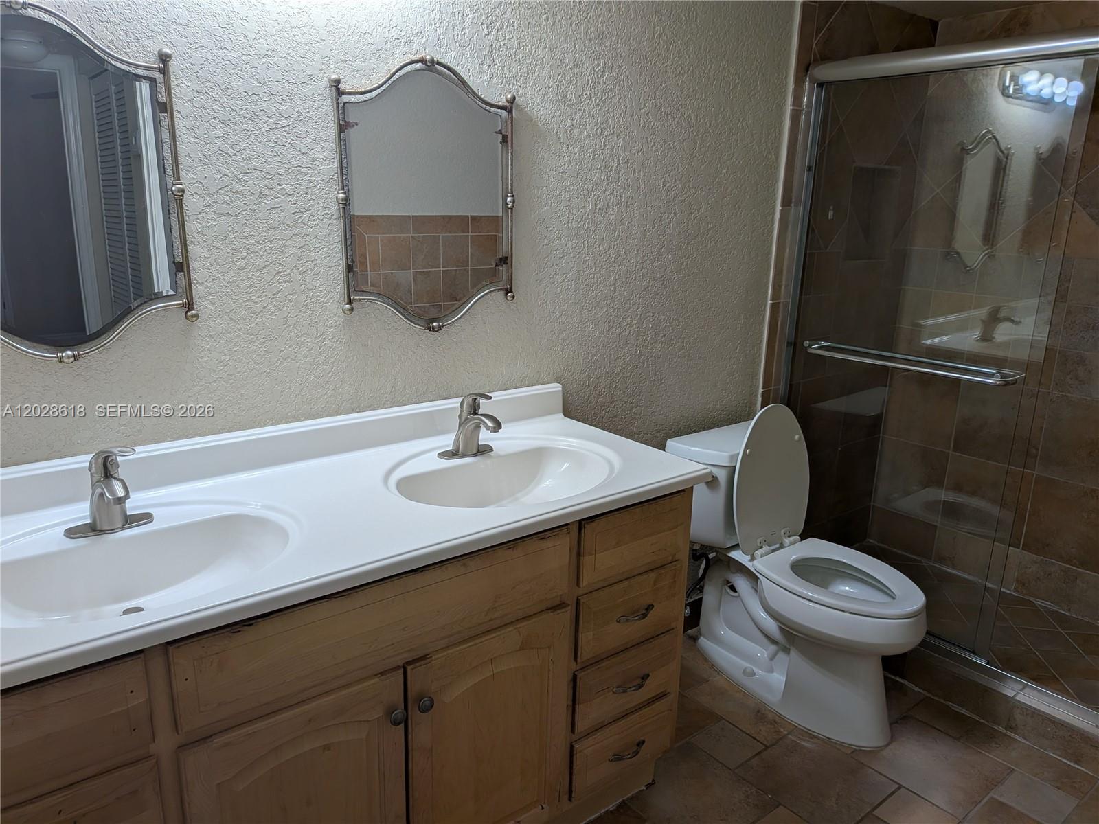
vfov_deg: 56.8
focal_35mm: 24
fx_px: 762
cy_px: 412
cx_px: 550
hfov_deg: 71.6
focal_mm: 4.53
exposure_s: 1/385
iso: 31
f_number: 1.7
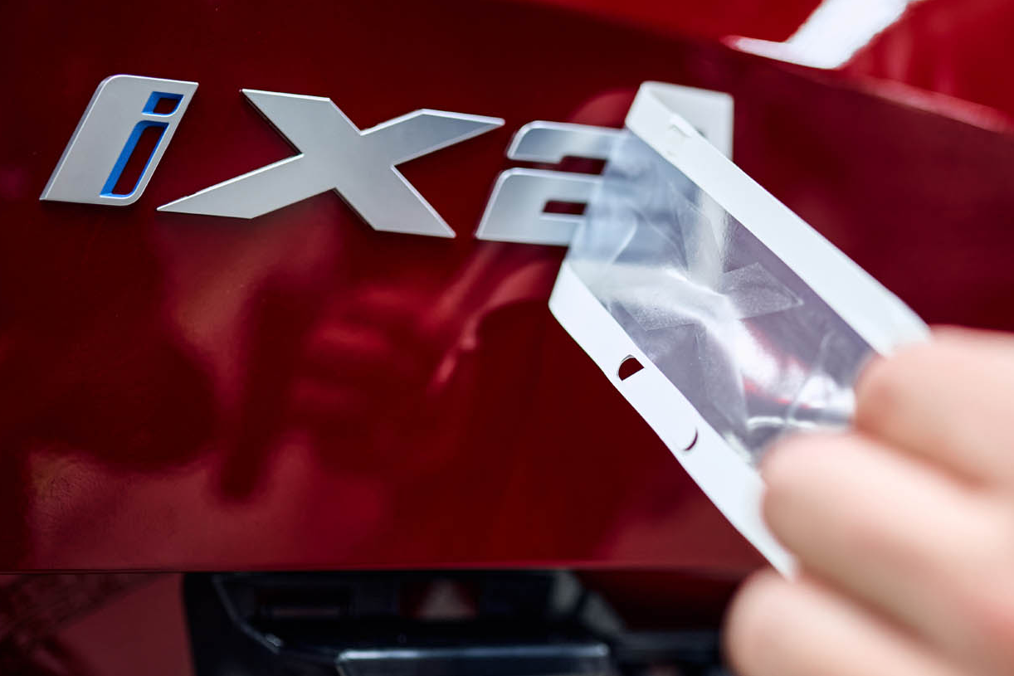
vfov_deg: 24.6
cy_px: 363
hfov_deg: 35.7
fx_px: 1549
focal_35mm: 55
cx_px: 712
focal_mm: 35
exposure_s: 1/200
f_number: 2
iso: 800
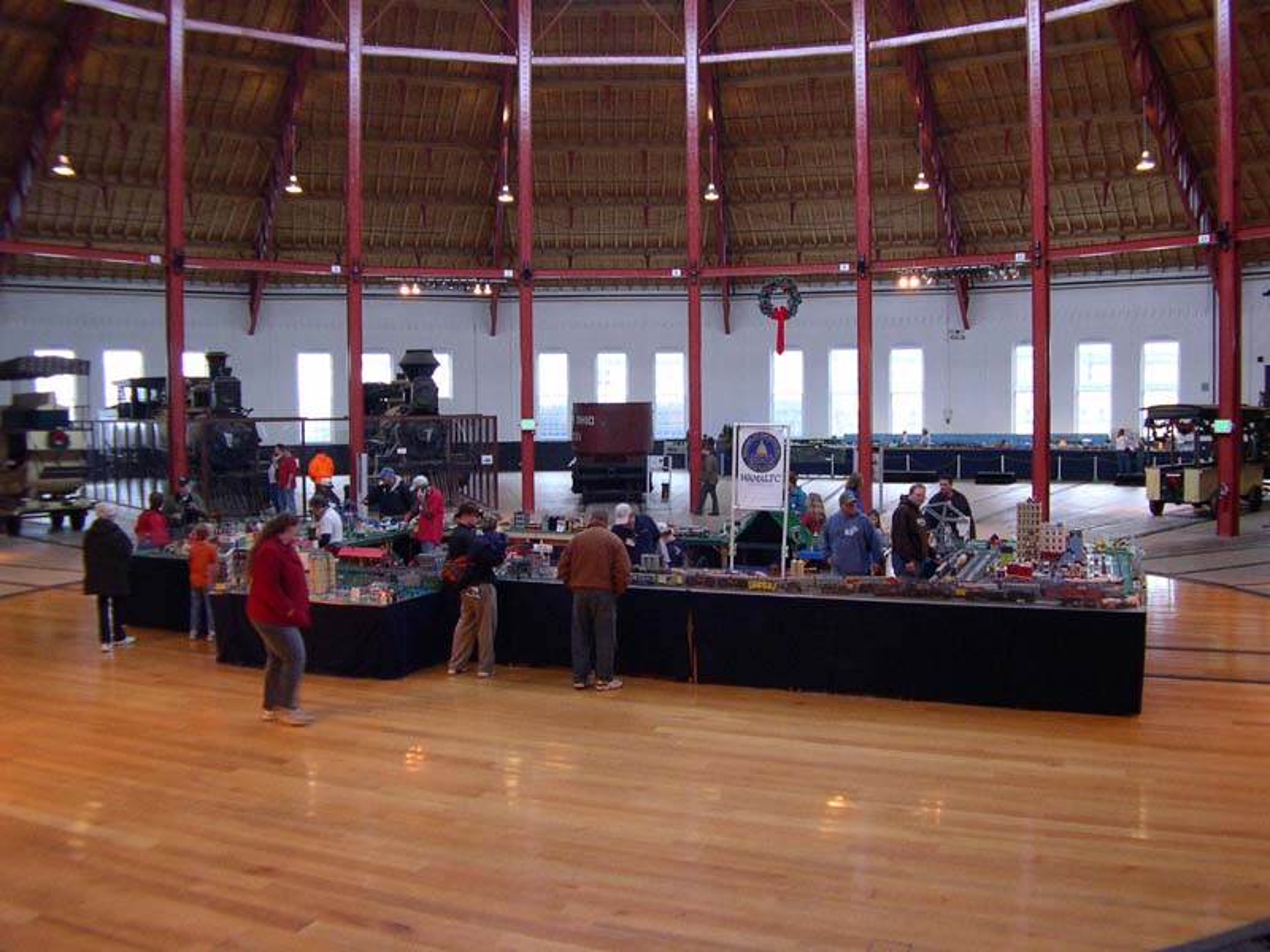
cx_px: 635
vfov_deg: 34.3
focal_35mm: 42
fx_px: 1541
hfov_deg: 44.8
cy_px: 476
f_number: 2.9
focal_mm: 9
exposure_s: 1/19.5
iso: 400
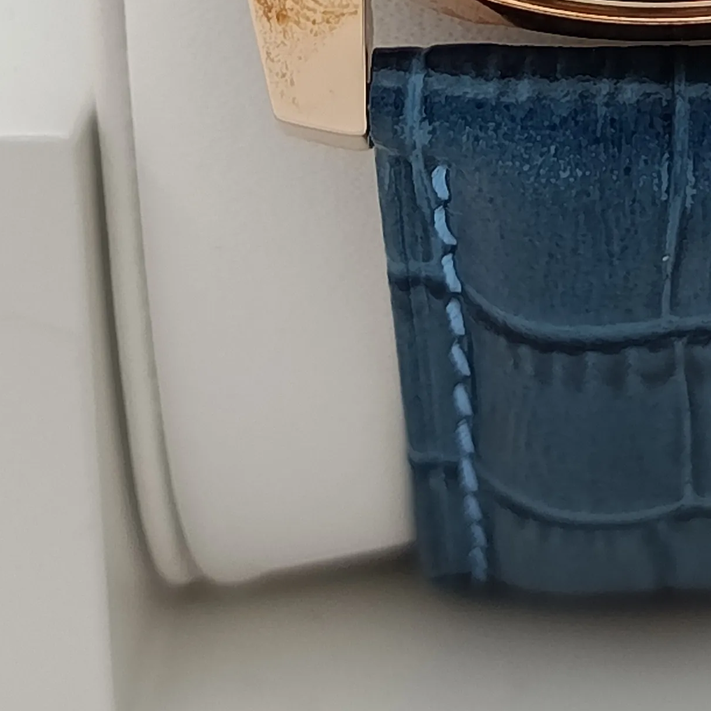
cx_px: 680
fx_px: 3230
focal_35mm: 139
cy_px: -332
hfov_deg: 12.4
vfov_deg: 12.0
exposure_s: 1/100
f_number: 1.7
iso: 346
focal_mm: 5.24
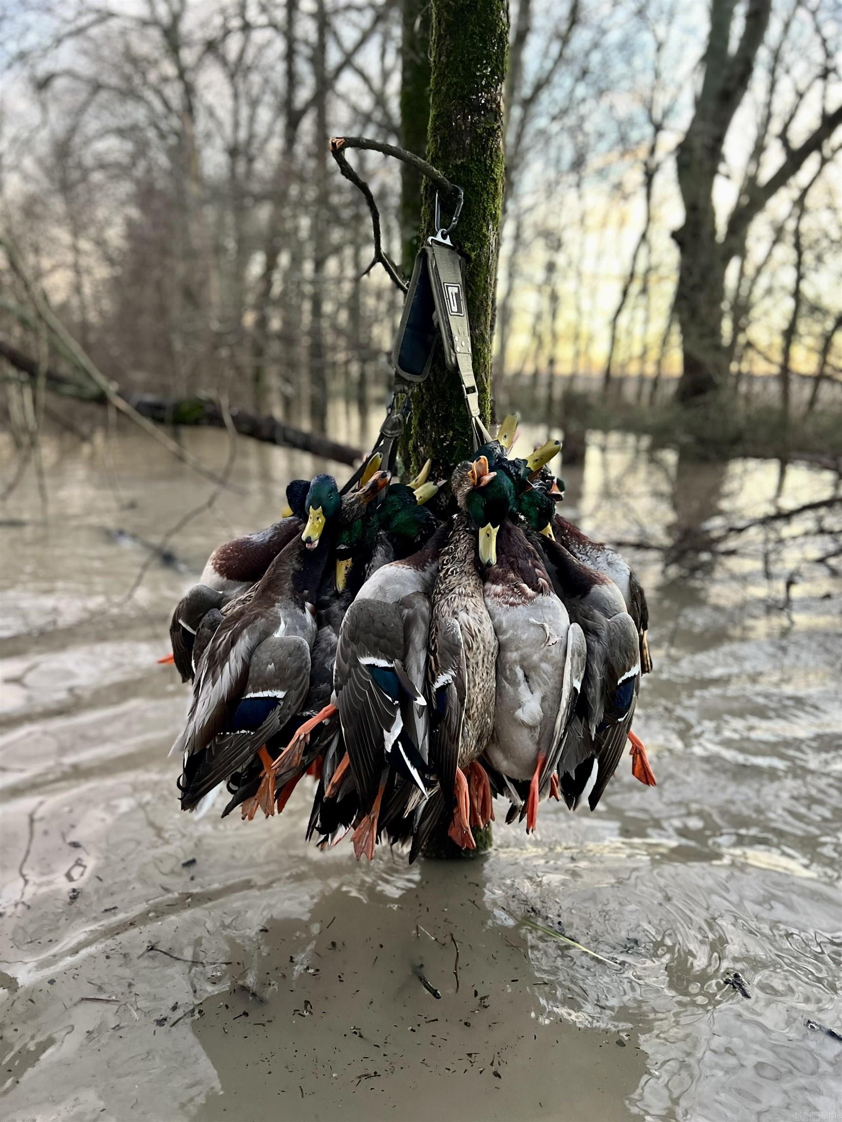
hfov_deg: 53.1
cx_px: 421
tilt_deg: -12.4
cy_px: 561
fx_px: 843
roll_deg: +0.7
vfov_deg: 67.3
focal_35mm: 26
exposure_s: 1/60
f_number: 1.5
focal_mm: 5.7
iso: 250
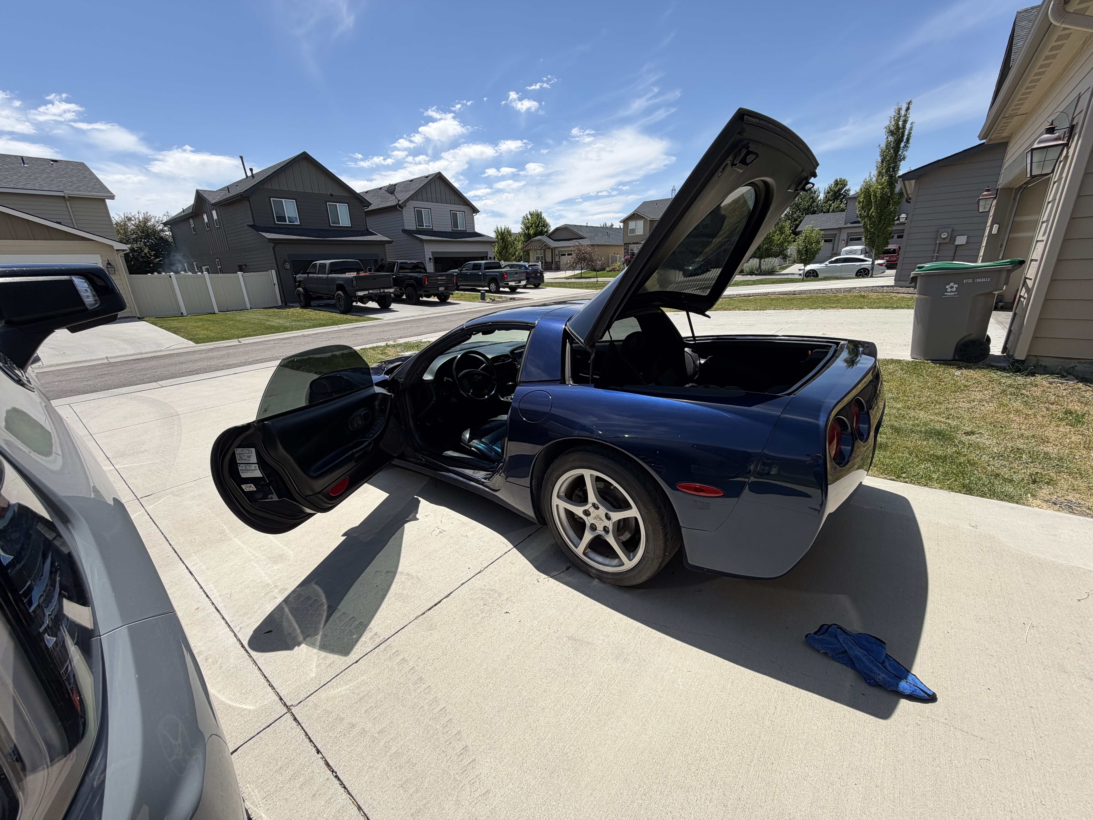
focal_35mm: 14
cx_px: 546
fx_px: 442
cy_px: 410
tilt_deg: -19.0
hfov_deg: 102.1
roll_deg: +2.4
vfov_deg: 85.7
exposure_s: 1/942
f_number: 2.2
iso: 20
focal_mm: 2.22
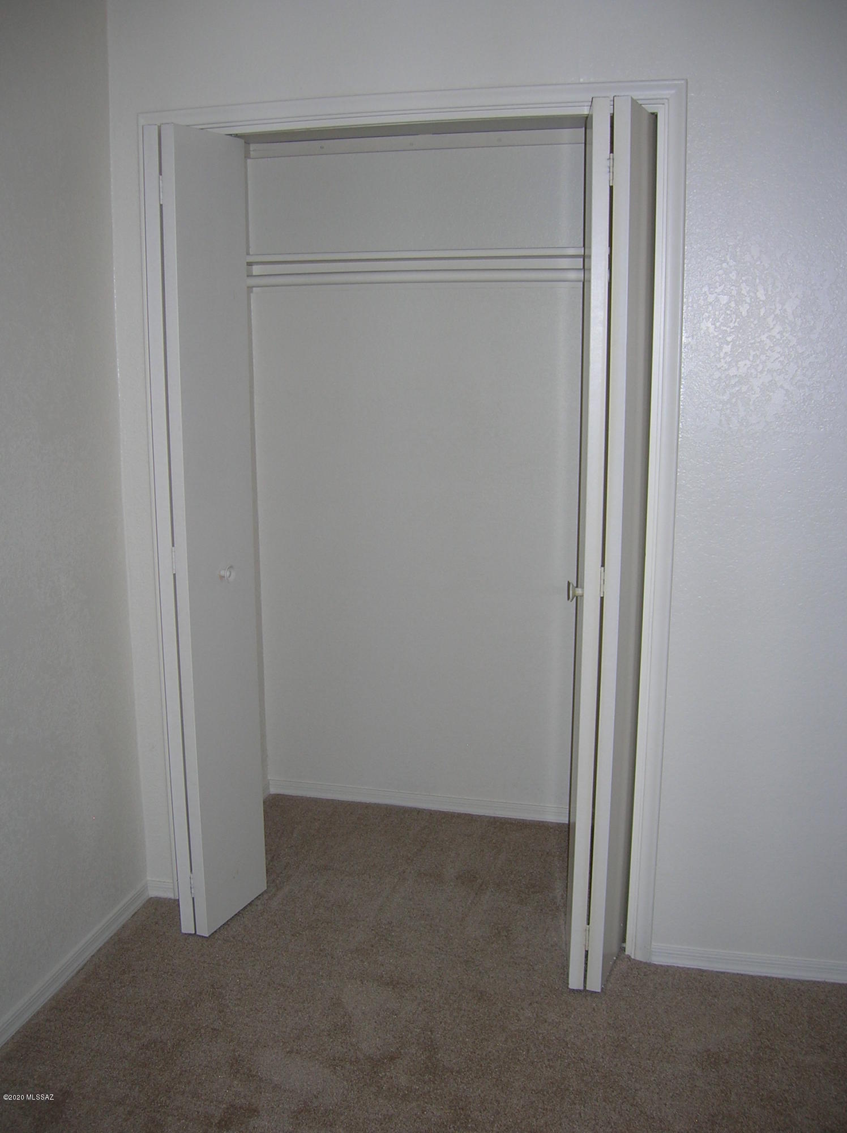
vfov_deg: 54.0
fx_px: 1111
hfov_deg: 41.7
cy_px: 566
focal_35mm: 34
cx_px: 424
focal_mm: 5.7
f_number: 2.9
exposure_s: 1/60.1
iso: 50
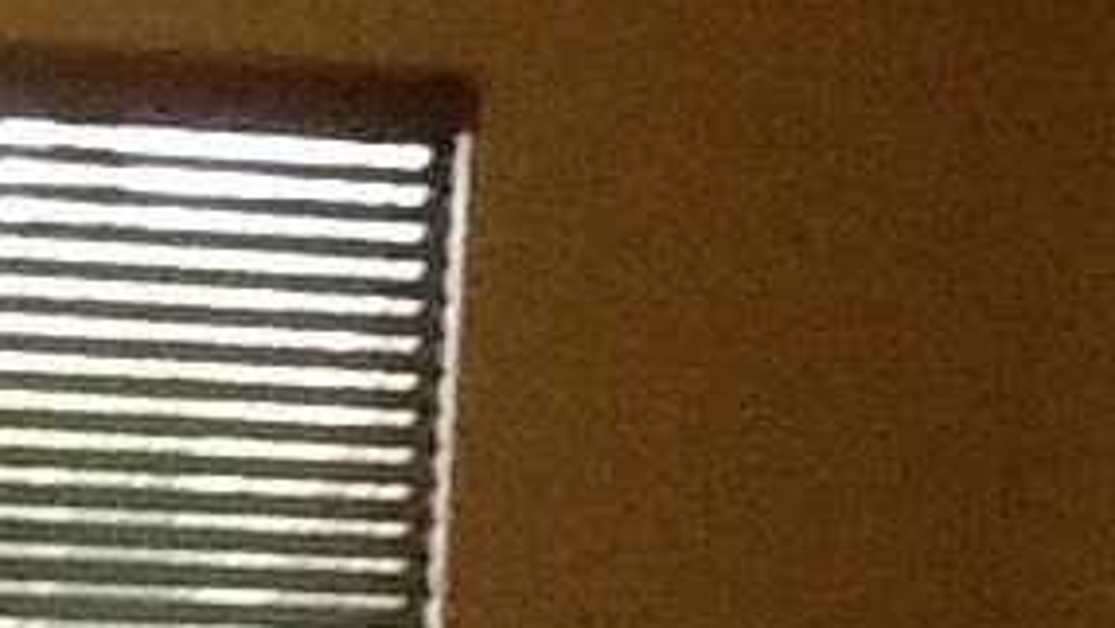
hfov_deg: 13.0
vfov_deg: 7.4
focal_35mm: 161
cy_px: 956
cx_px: -257
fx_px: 4761
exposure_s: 1/33
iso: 320
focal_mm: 2.03
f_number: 2.4
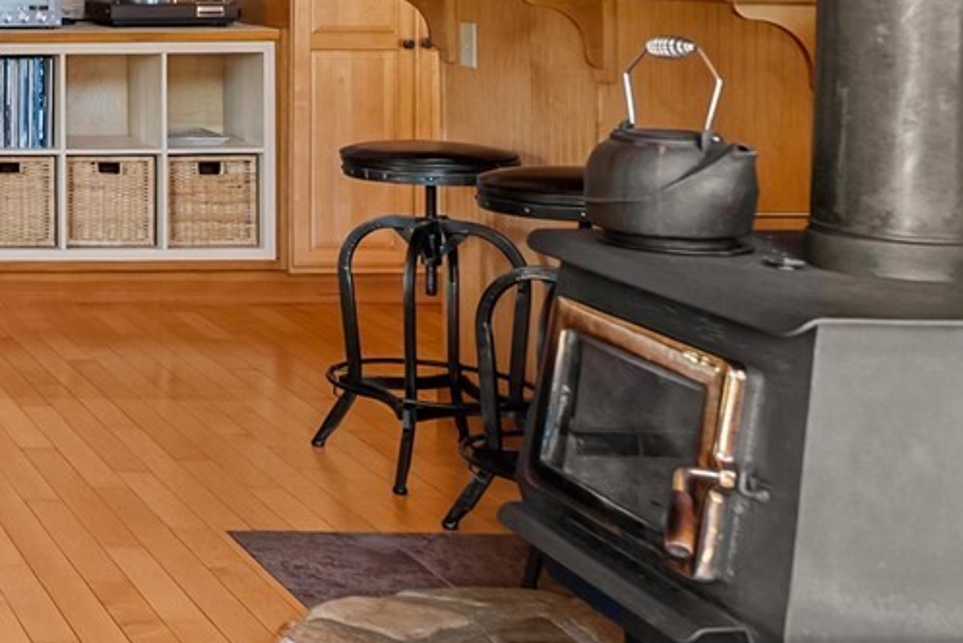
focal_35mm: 60
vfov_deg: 21.1
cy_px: -124
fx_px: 1607
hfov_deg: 25.5
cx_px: -466
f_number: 2.8
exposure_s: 1/15
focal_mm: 17.6
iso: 400
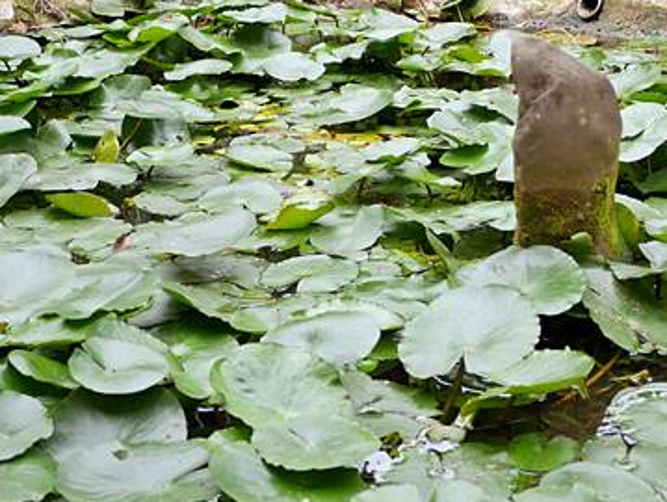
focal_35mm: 78
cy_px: 29
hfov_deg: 24.8
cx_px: 468
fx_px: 1504
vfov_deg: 18.5
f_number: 2.5
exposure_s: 1/80
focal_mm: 14
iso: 200
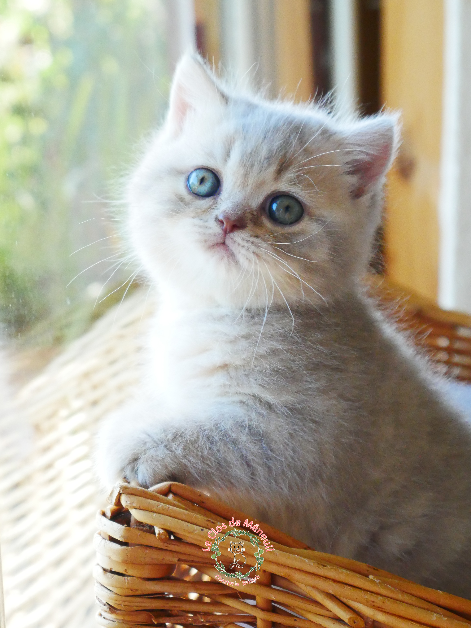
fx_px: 1542
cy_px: 313
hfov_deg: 17.4
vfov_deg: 23.0
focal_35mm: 85
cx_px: 235
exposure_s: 1/250
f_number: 7.1
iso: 3200
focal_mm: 42
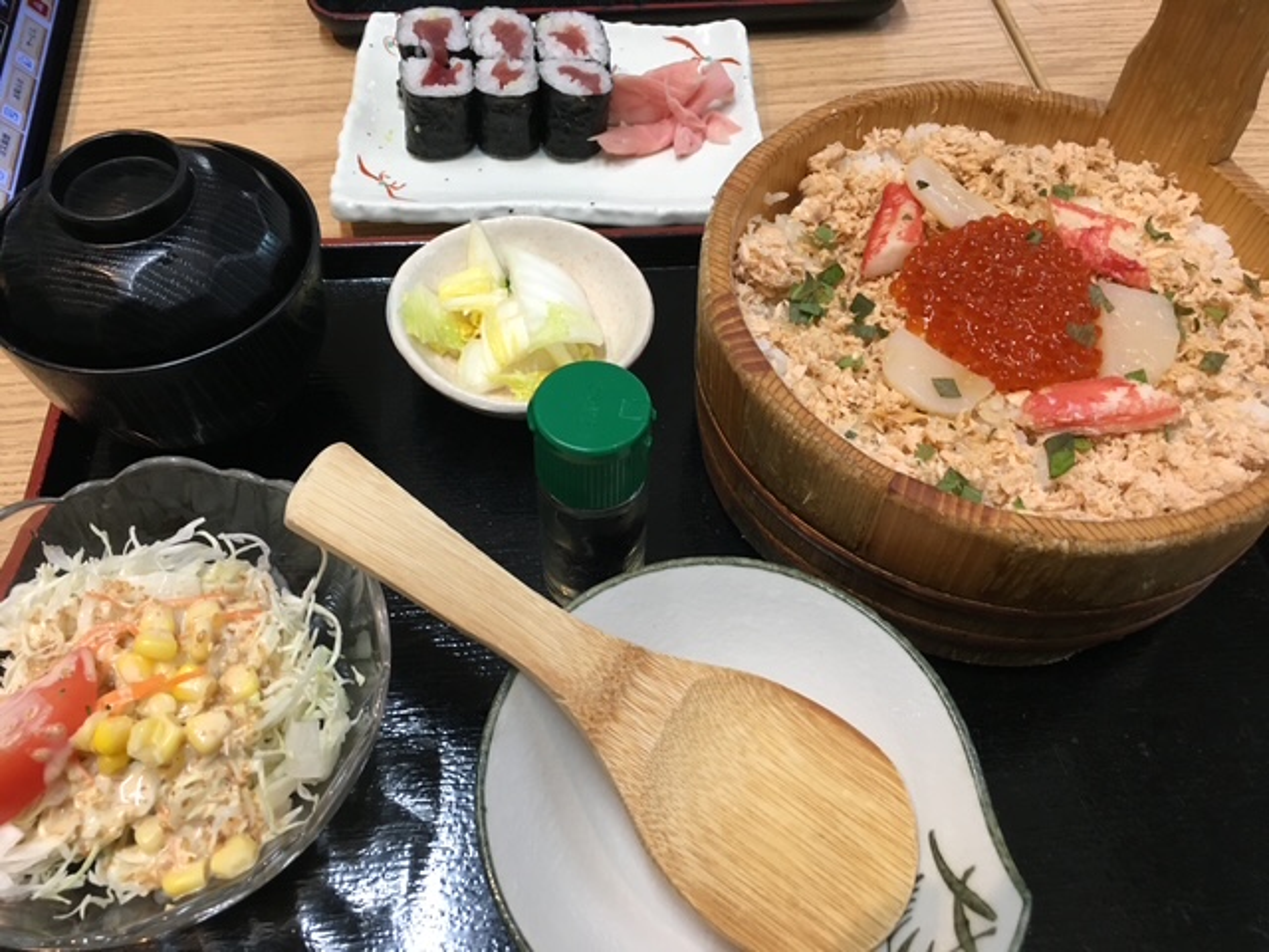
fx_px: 1063
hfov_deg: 61.7
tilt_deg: -55.6
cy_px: 476
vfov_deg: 48.2
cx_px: 634
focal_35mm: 29
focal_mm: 4.15
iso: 100
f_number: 2.2
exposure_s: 1/30
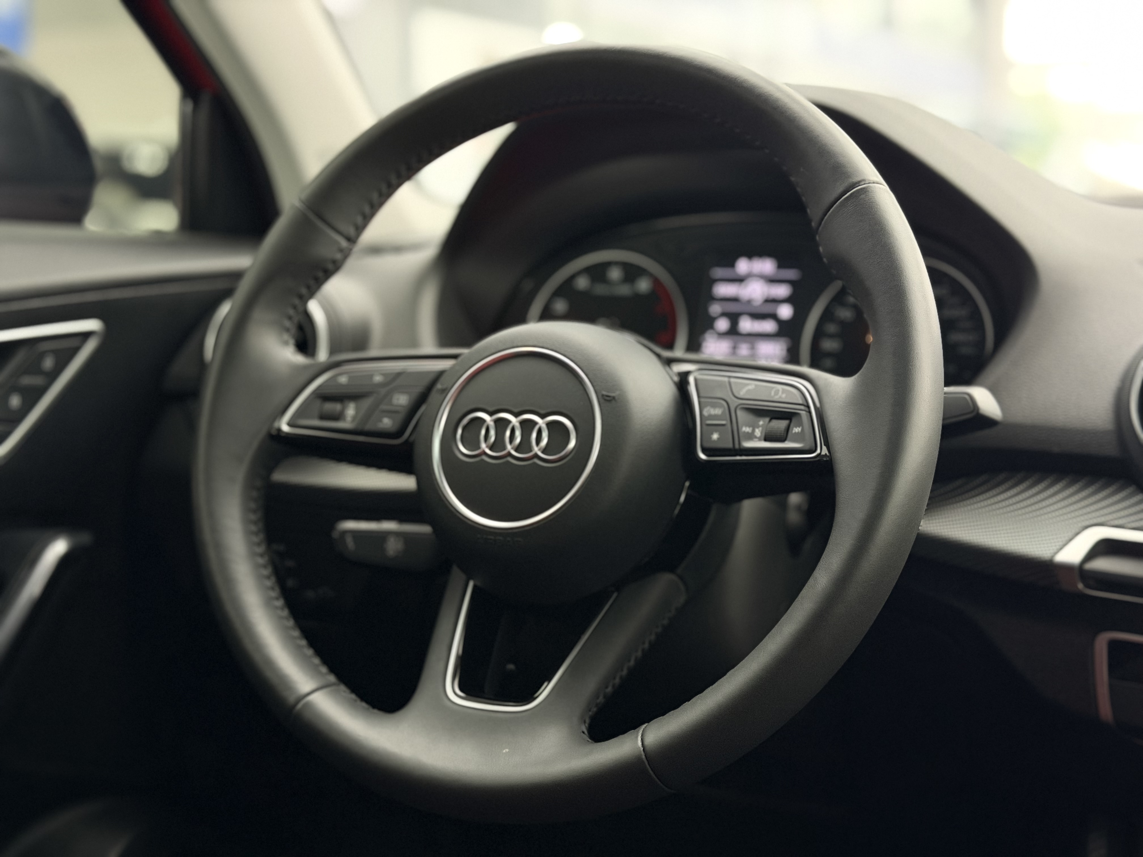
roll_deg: +0.3
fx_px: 1585
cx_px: 572
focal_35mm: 48
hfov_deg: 39.7
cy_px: 428
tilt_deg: -8.2
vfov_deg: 30.3
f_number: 1.78
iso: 640
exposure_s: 1/20
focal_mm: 6.76
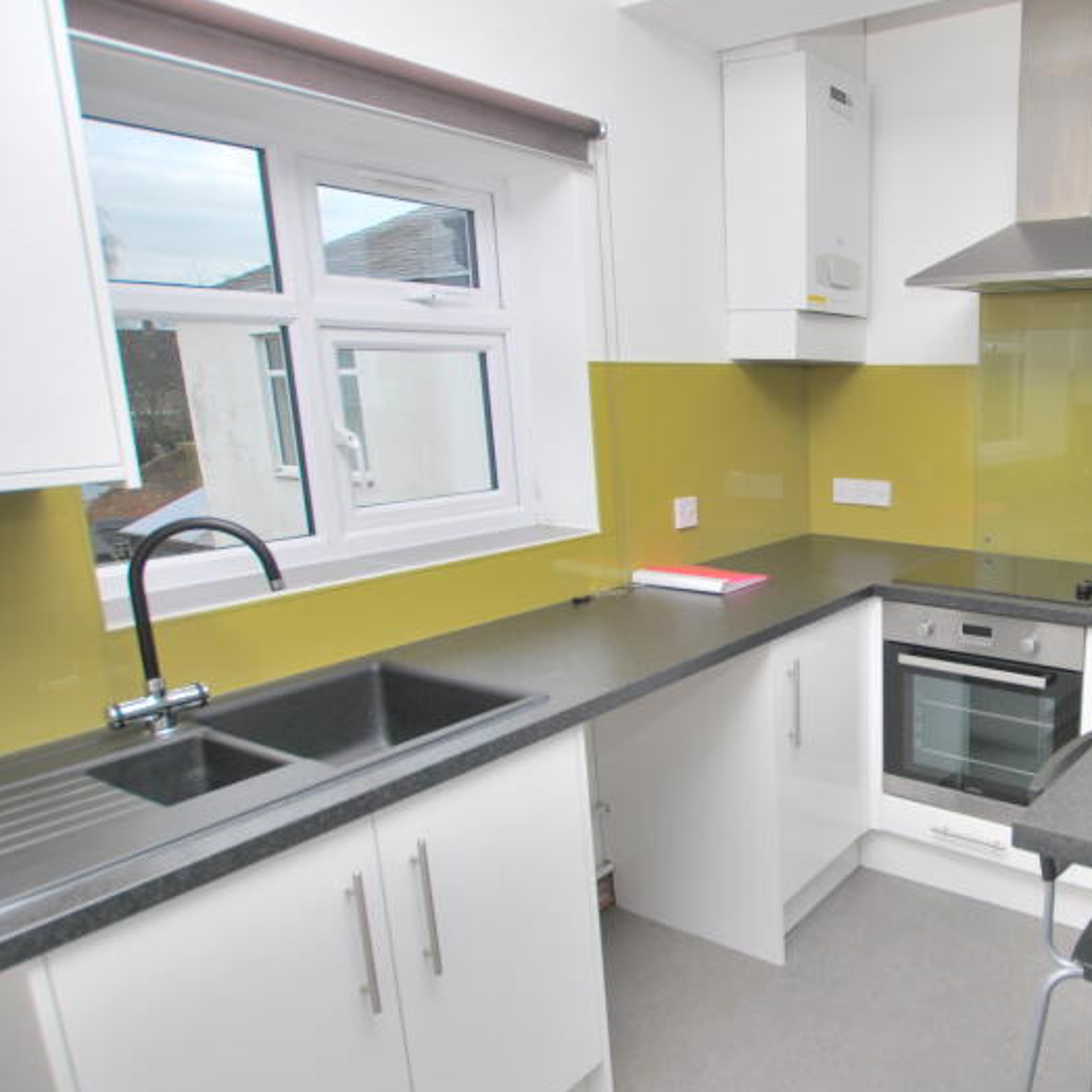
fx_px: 892
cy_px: 609
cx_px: 883
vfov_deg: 62.7
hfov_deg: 57.9
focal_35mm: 25
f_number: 4
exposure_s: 1/60
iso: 100
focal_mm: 10
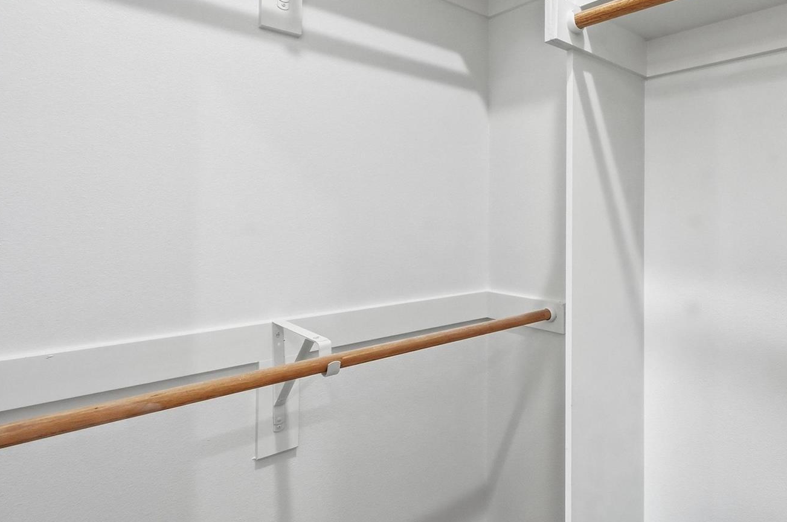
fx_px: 480
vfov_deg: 55.8
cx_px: 564
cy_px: 173
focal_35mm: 22
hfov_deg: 74.5
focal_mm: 14
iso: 1000
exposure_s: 1/1250
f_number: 7.1
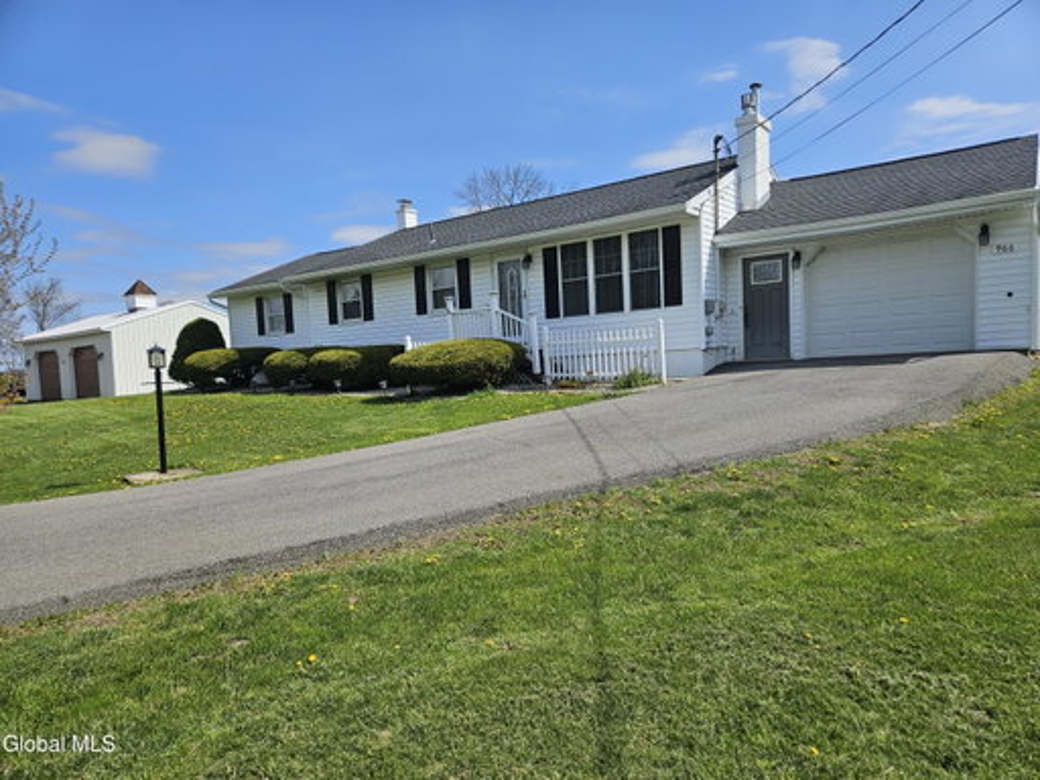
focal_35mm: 23
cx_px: 520
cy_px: 390
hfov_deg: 73.9
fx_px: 691
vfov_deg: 58.9
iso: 25
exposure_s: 1/2600
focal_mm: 5.4
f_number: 1.8
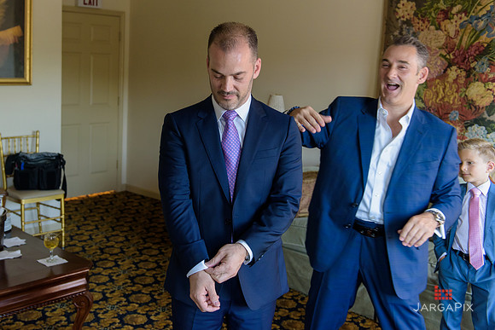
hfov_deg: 46.3
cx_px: 199
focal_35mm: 42
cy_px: 133
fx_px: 575
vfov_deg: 31.9
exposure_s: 1/125
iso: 640
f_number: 3.2
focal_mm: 35
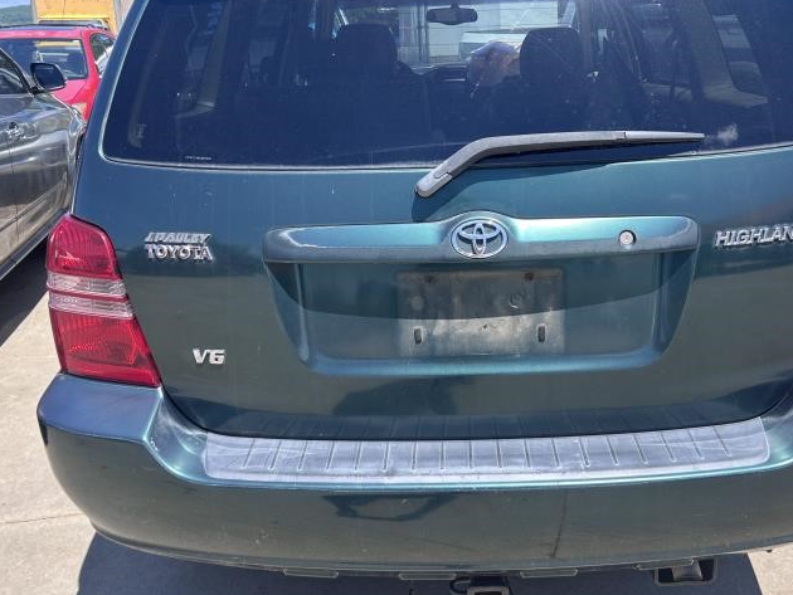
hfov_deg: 55.2
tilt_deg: -15.1
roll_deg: +0.7
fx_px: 756
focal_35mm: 33
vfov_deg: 42.8
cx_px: 449
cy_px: 239
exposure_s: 1/1209
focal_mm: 5.7
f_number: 1.5
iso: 50
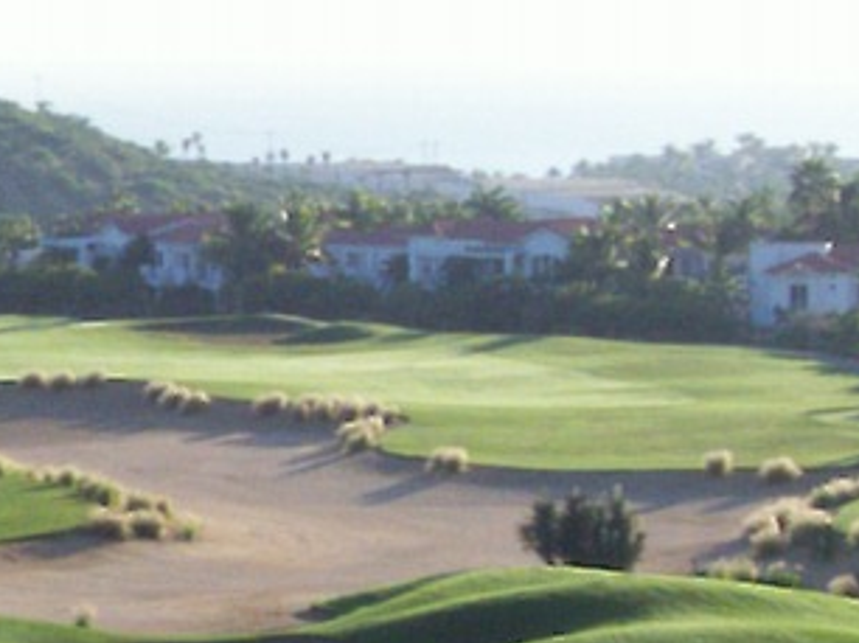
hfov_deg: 10.6
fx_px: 4587
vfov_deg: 8.0
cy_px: 337
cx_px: 31
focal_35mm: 185
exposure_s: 1/313
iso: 80
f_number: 5.1
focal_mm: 5.6
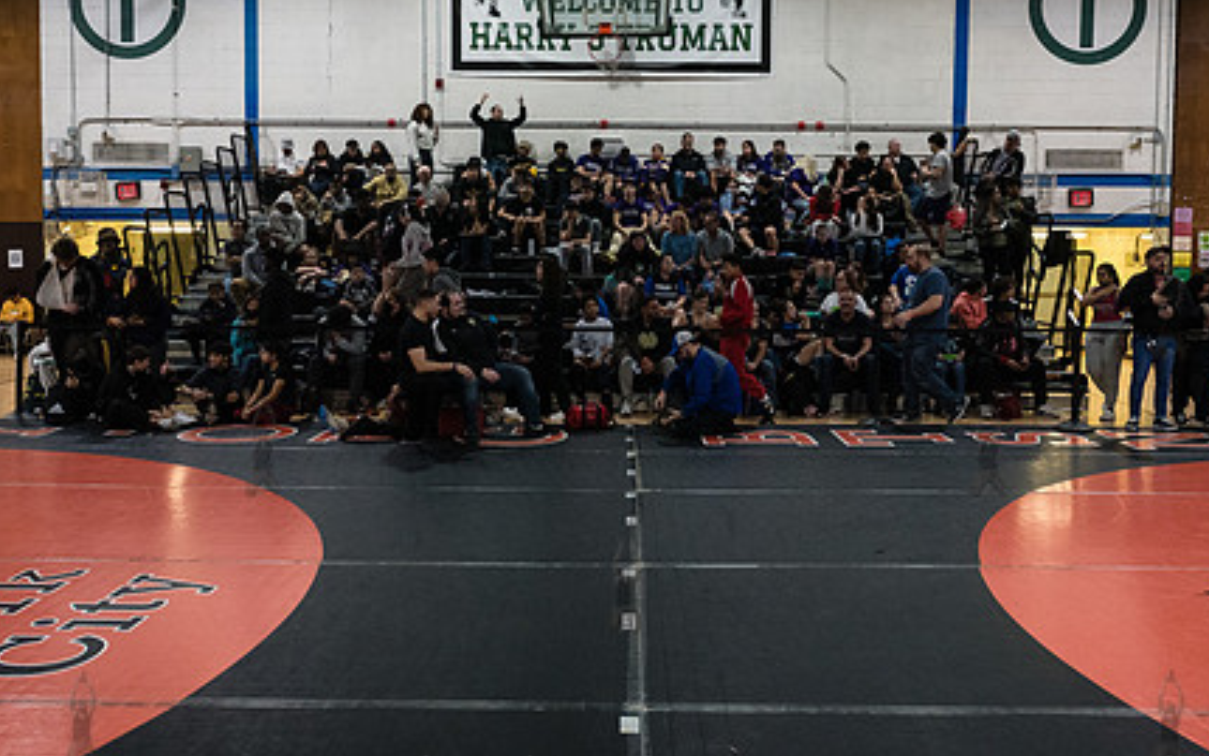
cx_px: 624
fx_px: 1088
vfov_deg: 38.2
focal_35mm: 33
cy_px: 311
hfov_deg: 58.1
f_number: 4.5
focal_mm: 24
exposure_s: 1/160
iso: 4000
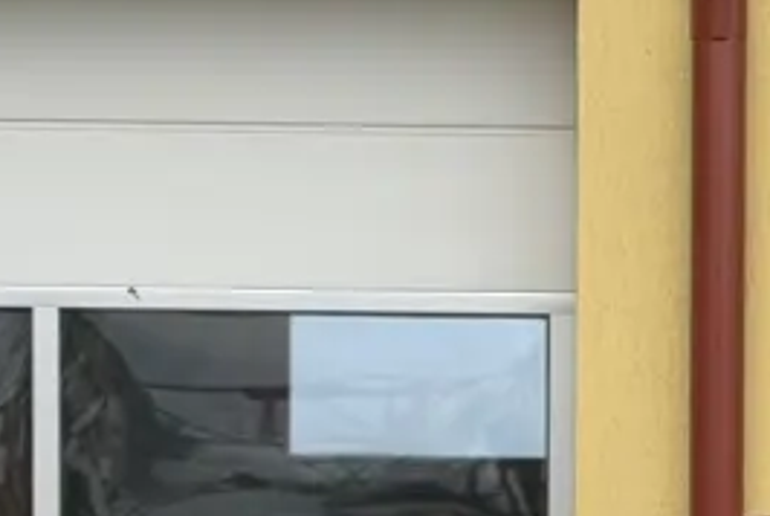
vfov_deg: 5.0
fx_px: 5781
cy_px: 974
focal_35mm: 270
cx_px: 770
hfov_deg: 7.6
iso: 64
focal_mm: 6.76
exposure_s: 1/2577
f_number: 1.78
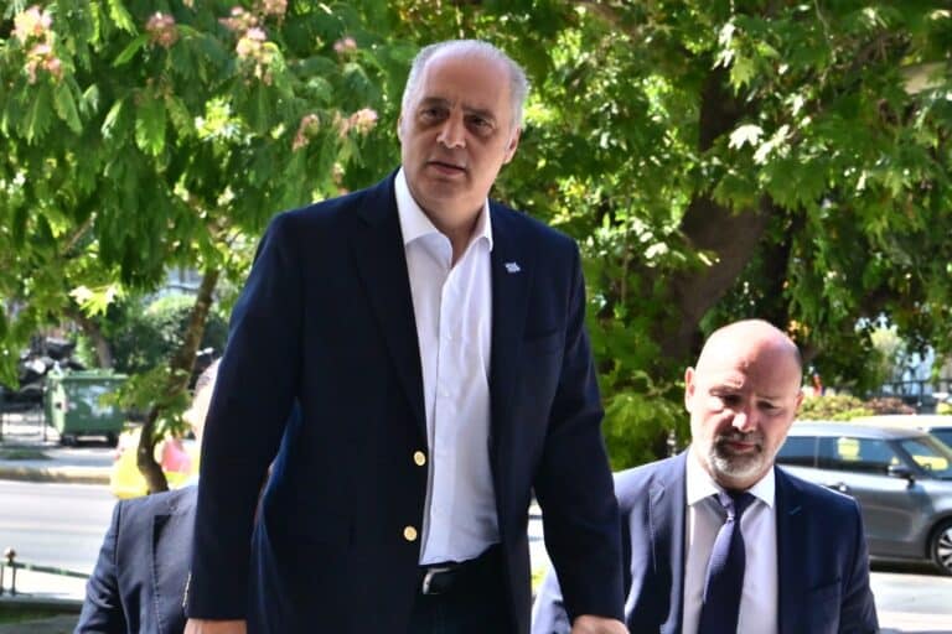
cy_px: 317
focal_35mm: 50
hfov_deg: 39.6
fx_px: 1322
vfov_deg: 27.0
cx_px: 476
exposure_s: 1/640
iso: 1000
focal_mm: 50
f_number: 9
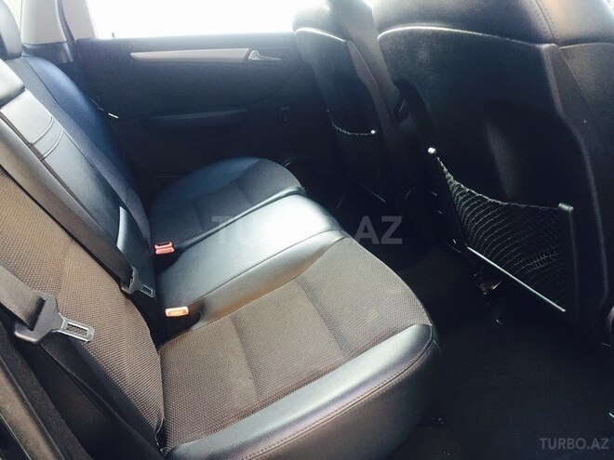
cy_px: 230
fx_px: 514
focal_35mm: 29
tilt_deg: -24.1
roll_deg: +7.4
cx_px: 307
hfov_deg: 61.7
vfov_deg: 48.2
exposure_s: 1/33
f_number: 2.2
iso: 64
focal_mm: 4.15
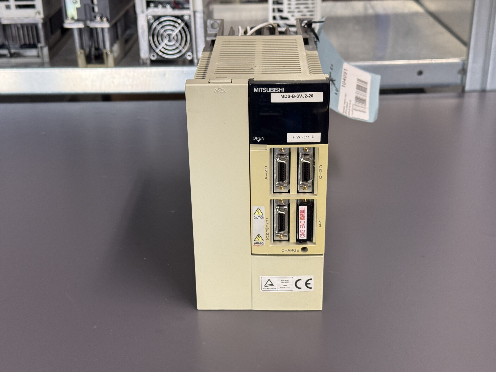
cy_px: 186
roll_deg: +2.1
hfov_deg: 39.7
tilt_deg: -24.7
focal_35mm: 48
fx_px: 688
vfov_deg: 30.3
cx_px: 248
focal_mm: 6.76
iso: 160
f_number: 1.78
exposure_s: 1/50
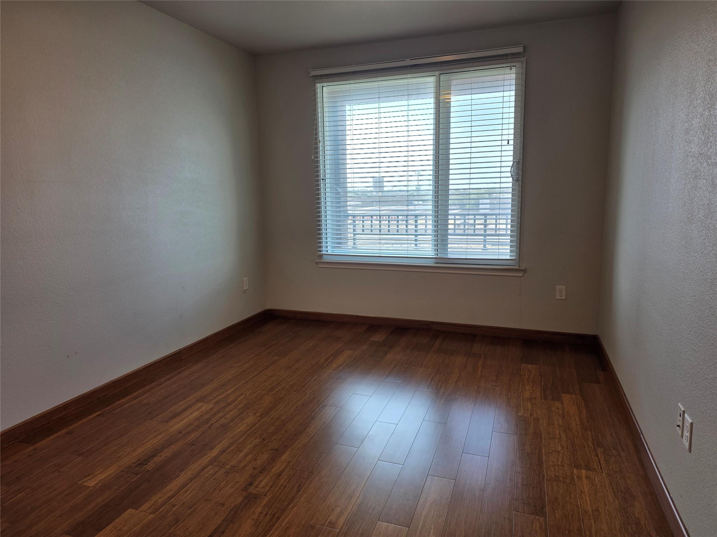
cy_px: 268
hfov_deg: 73.9
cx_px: 358
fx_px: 476
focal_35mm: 23
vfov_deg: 58.9
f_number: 1.7
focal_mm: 6.25
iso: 40
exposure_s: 1/120
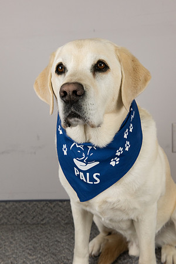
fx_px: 381
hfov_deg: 26.0
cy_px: 132
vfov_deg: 38.2
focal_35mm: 52
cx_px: 88
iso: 2000
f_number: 8
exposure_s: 1/250
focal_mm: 52
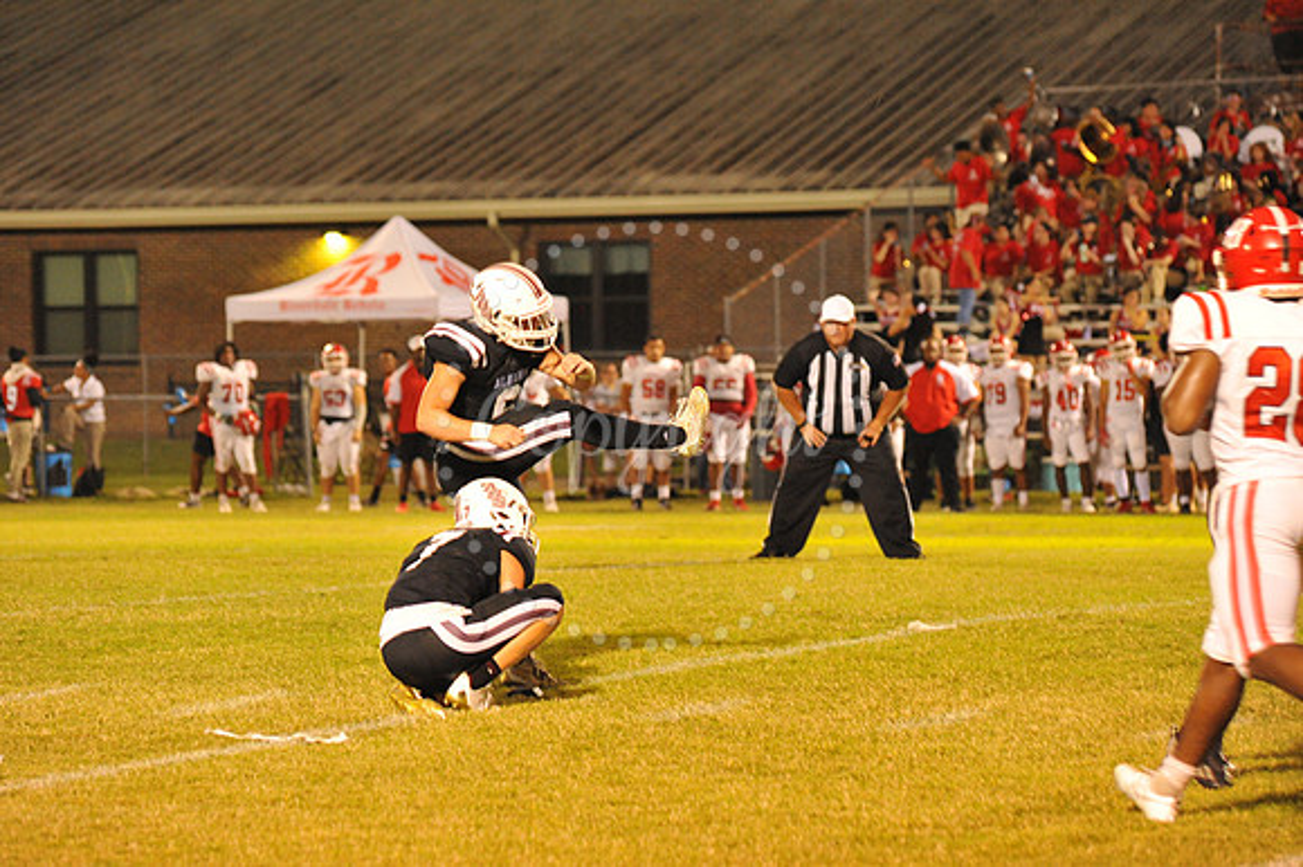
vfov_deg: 8.8
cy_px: 434
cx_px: 652
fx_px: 5607
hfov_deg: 13.3
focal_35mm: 155
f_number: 5
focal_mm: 155
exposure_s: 1/160
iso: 5000
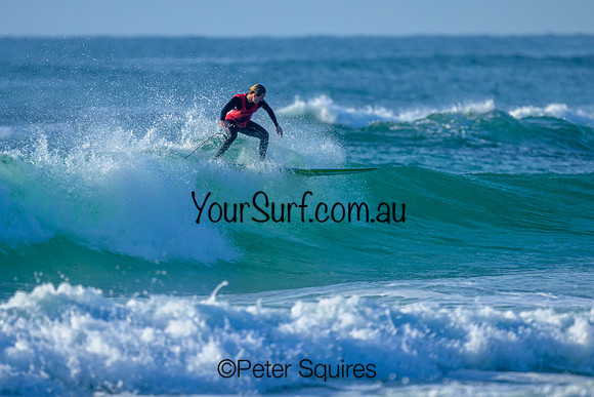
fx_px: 18153
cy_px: 174
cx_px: 242
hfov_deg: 1.9
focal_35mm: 1100
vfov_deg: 1.3
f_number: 6.3
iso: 280
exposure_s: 1/2000
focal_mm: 800
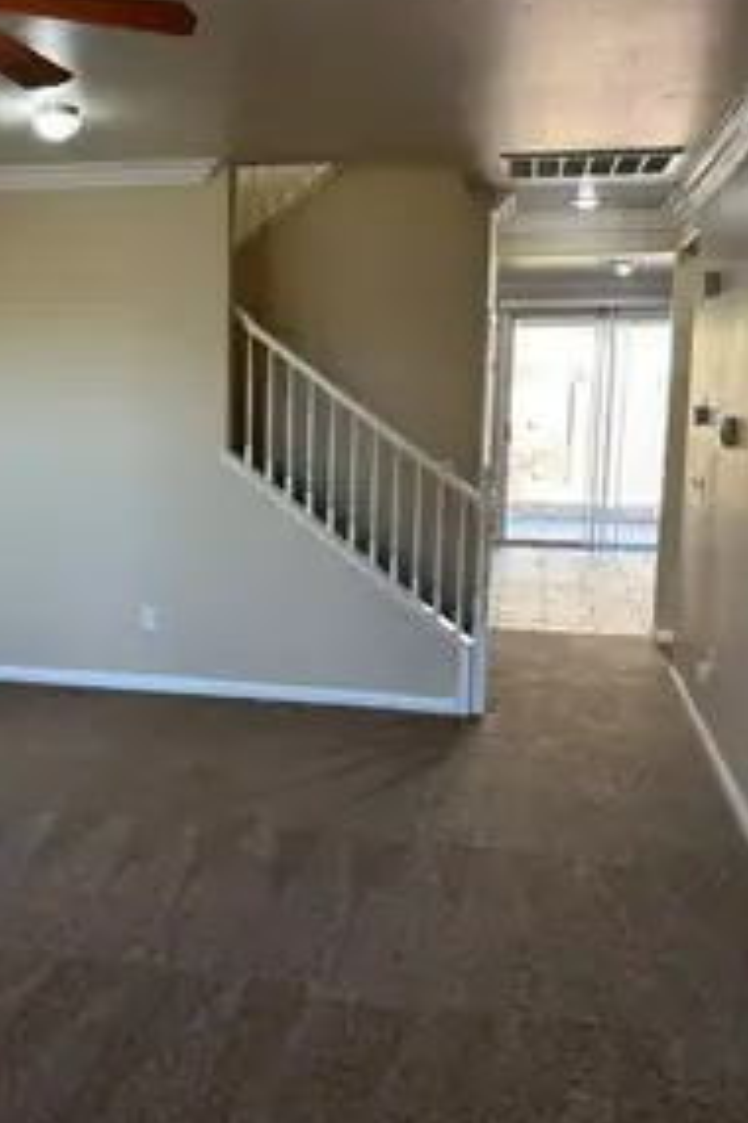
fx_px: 1184
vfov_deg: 50.7
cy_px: 563
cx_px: 217
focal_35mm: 38
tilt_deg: -8.7
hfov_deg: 34.5
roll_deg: -0.6
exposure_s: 1/60
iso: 100
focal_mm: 5.96
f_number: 1.6
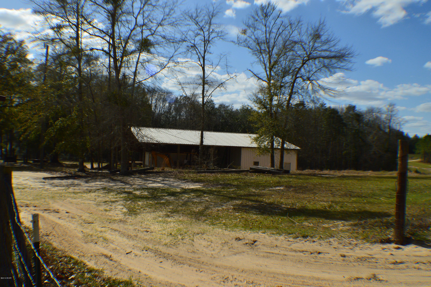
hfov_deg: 53.2
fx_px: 431
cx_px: 216
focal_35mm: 36
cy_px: 144
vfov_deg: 36.8
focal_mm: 24
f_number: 11
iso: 360
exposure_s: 1/500
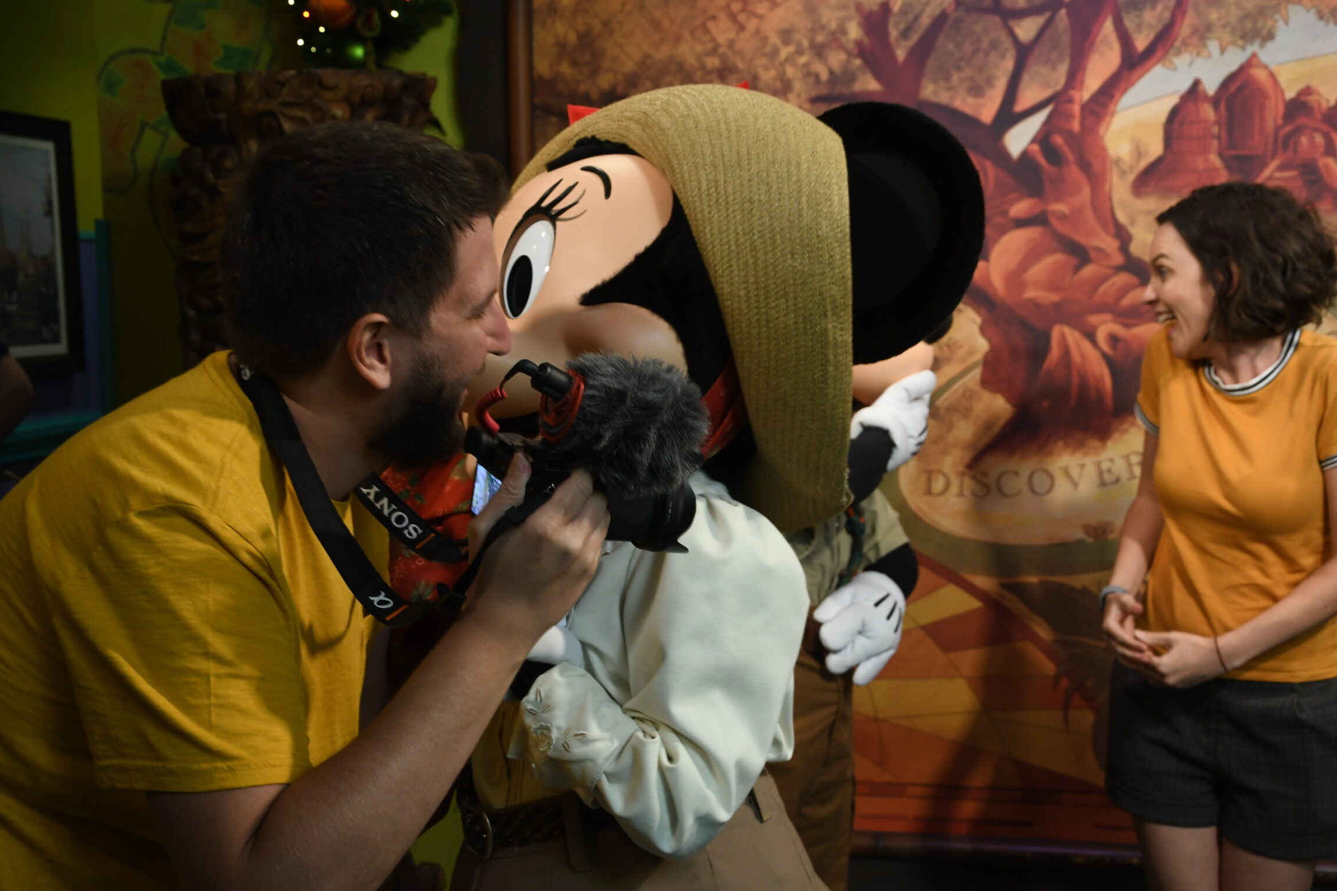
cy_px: 422
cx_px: 742
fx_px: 1745
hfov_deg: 41.9
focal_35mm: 47
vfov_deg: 28.6
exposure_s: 1/125
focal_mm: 28
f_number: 5.6
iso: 800
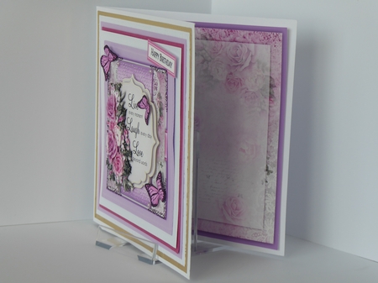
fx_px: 1168
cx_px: 189
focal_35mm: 107
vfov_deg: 13.8
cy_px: 142
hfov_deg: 18.4
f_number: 5
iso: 80
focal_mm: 17.5
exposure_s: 1/80
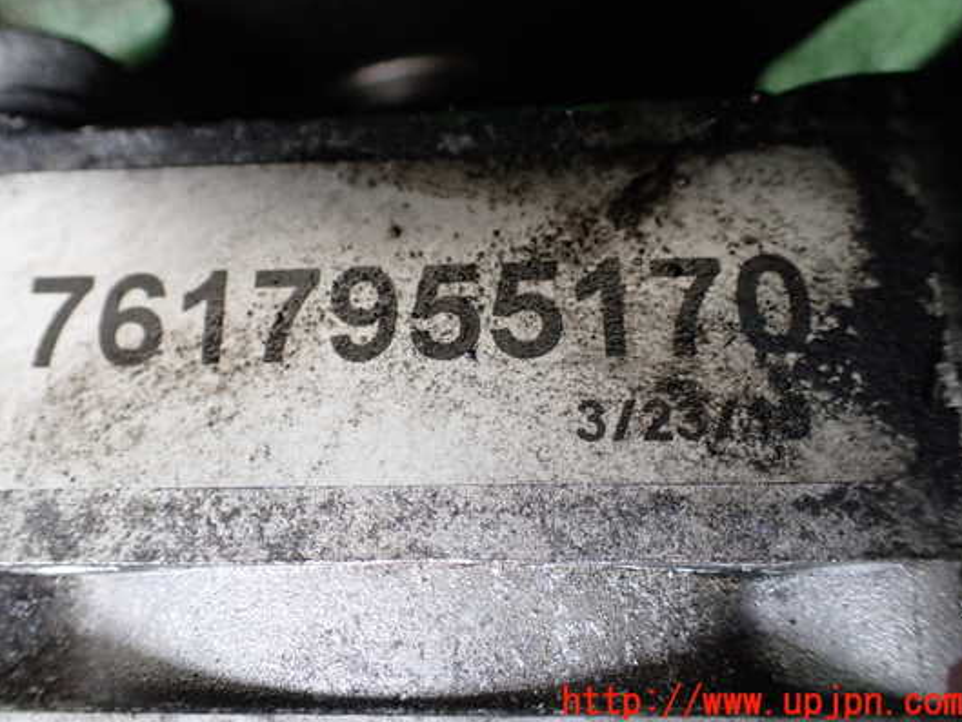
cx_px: 427
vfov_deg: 41.7
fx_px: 945
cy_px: 316
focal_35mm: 34
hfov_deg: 53.8
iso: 500
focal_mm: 5.4
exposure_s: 1/125
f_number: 2.3
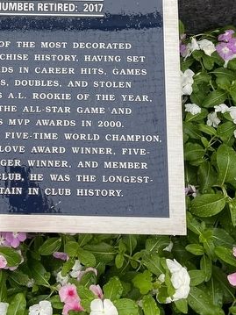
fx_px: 528
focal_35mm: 58
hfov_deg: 24.5
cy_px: 70
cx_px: 25
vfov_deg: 32.5
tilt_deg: -57.8
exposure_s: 1/121
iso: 80
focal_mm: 5.1
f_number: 1.6
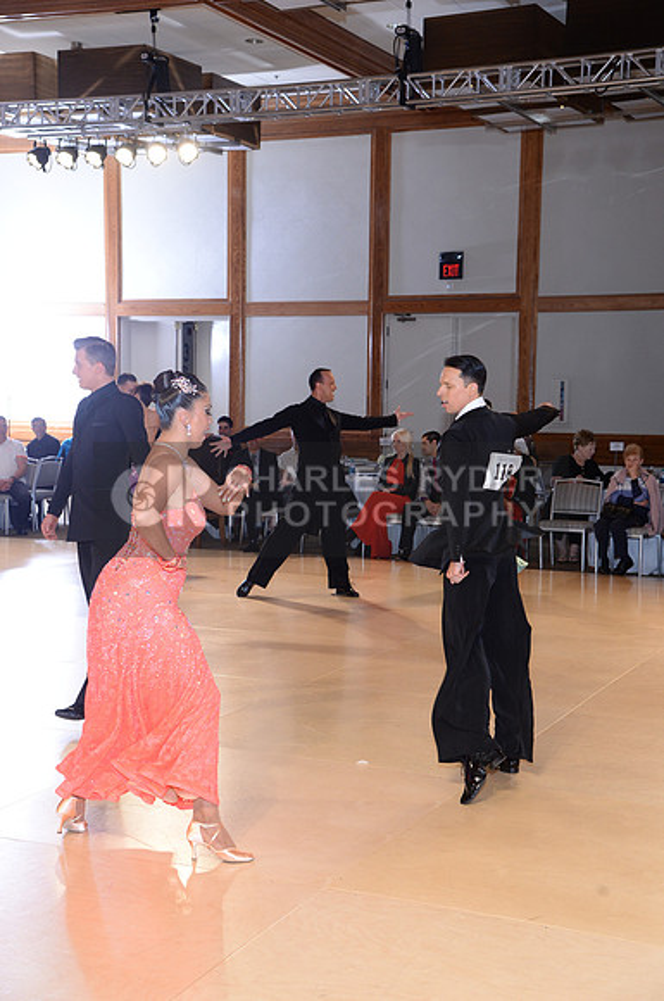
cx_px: 332
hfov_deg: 25.9
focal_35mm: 52
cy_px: 500
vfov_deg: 38.2
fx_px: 1443
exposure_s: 1/250
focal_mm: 52
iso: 1250
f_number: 5.6
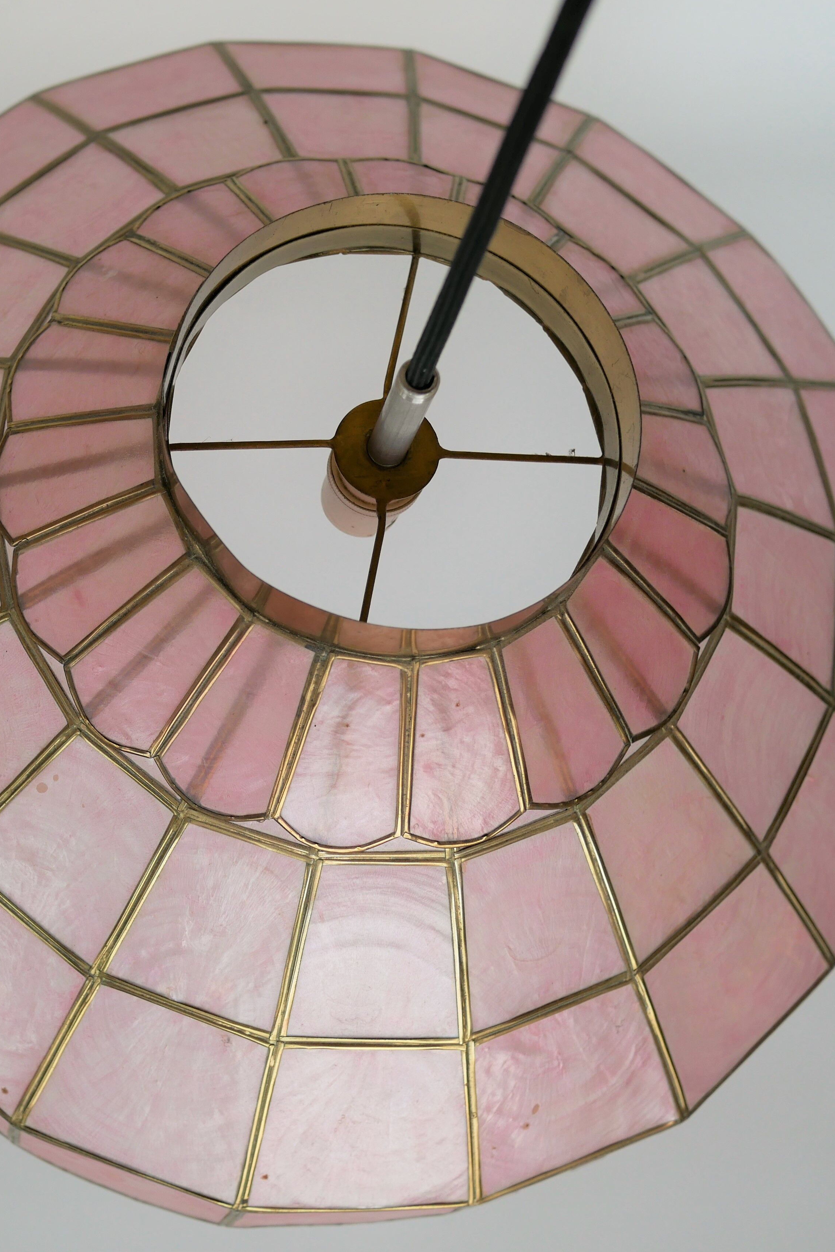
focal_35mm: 56
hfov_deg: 23.9
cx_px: 213
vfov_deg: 35.6
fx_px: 1948
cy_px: 625
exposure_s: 1/250
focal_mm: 20
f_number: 2.5
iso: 200
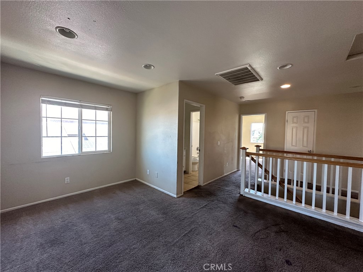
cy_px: 136
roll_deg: -0.9
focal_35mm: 14
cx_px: 182
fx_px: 147
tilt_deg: -1.3
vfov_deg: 85.7
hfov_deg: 102.1
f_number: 2.2
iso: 250
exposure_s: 1/120
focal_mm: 2.22
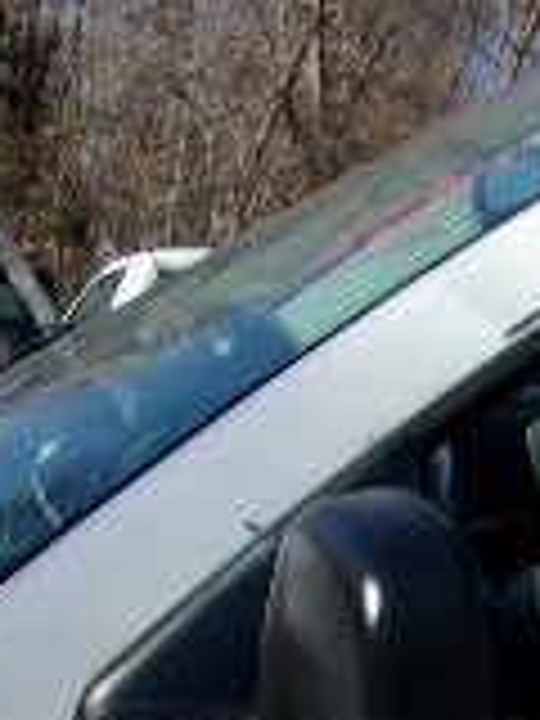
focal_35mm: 108
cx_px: 662
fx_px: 2246
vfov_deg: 17.3
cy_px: 896
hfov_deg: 13.3
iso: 80
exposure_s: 1/58
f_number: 10.4
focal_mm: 4.9
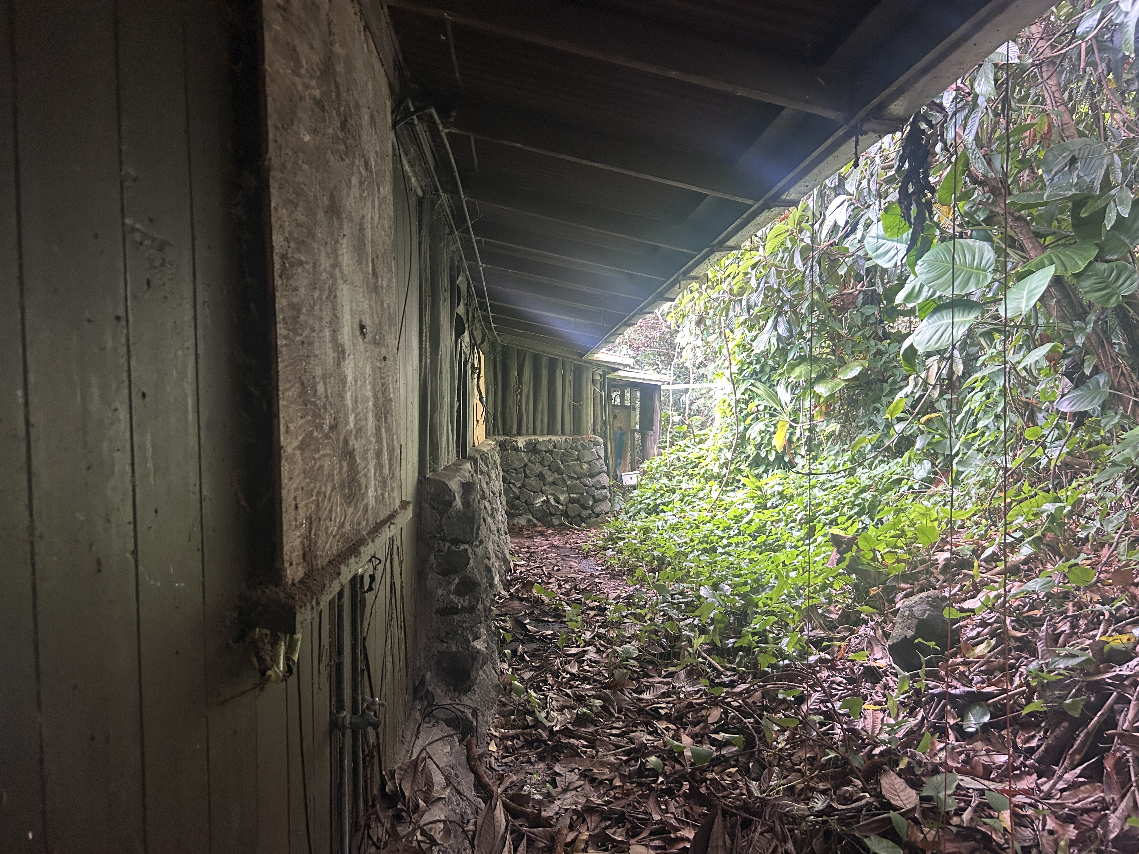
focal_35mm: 26
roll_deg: +0.4
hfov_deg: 67.3
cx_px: 570
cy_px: 427
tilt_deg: -1.7
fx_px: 856
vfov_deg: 53.1
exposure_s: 1/60
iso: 250
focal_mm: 5.7
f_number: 1.5
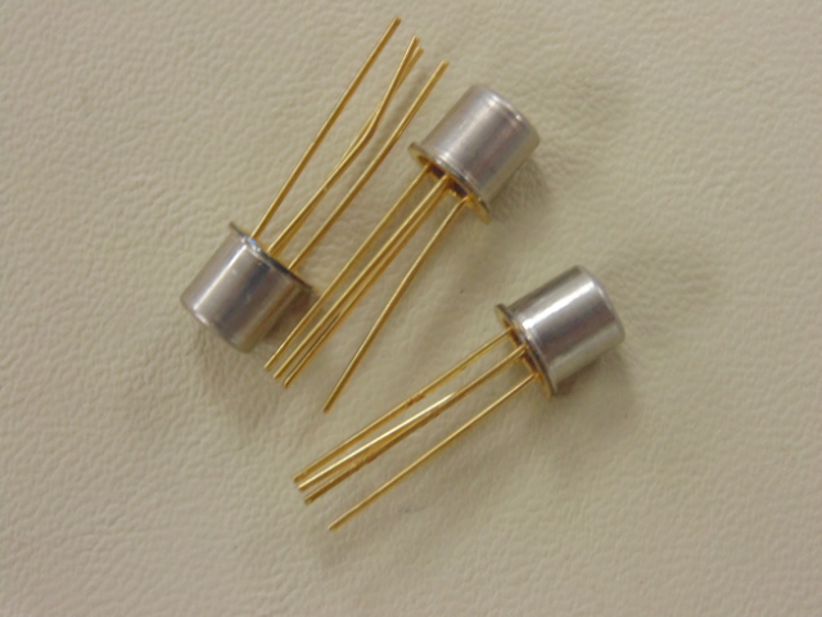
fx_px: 2826
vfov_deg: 12.5
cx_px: 411
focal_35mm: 119
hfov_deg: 16.6
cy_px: 308
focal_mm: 21.3
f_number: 4.8
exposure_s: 1/30
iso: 400
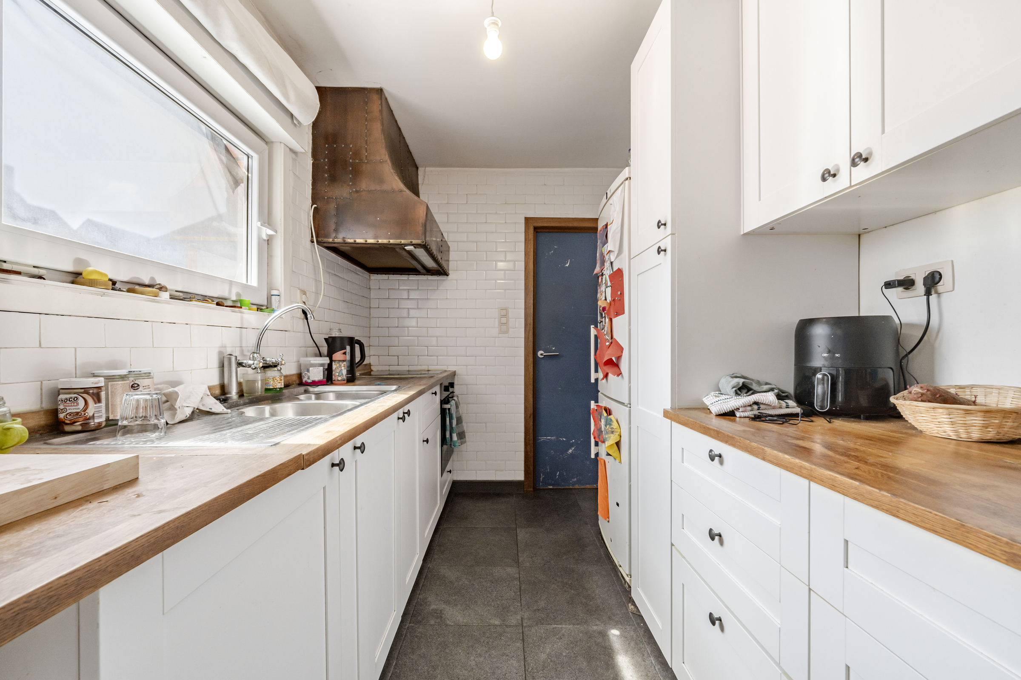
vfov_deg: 81.2
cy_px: 340
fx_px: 397
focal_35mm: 14
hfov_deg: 104.3
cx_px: 510
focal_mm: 14
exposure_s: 1/30
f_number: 11
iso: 250
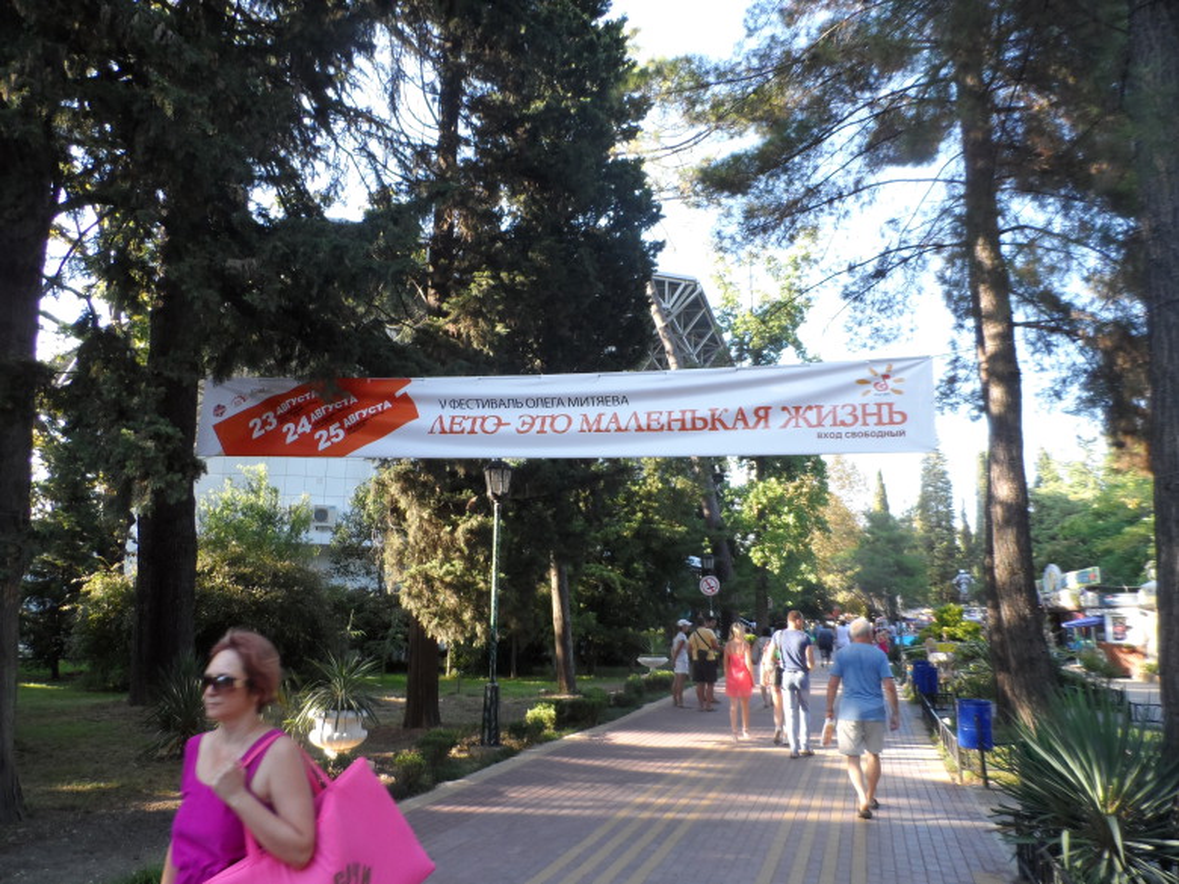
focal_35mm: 24
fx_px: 817
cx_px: 590
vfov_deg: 56.8
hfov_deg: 71.6
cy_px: 442
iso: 80
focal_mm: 4
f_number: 3.2
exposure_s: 1/90
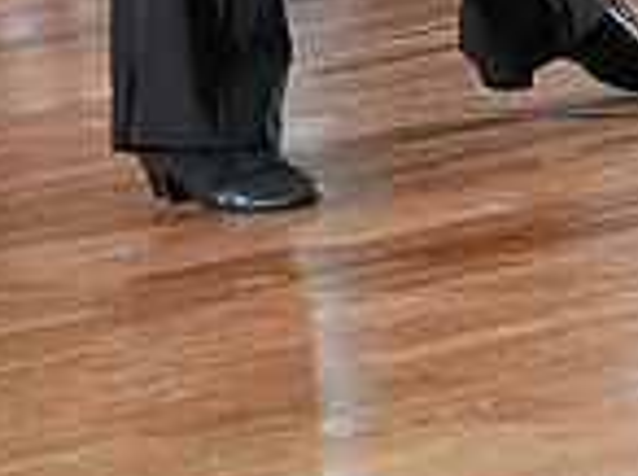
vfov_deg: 3.3
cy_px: -777
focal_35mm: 440
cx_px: 749
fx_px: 8096
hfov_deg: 4.5
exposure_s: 1/400
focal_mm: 115
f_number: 5
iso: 8000
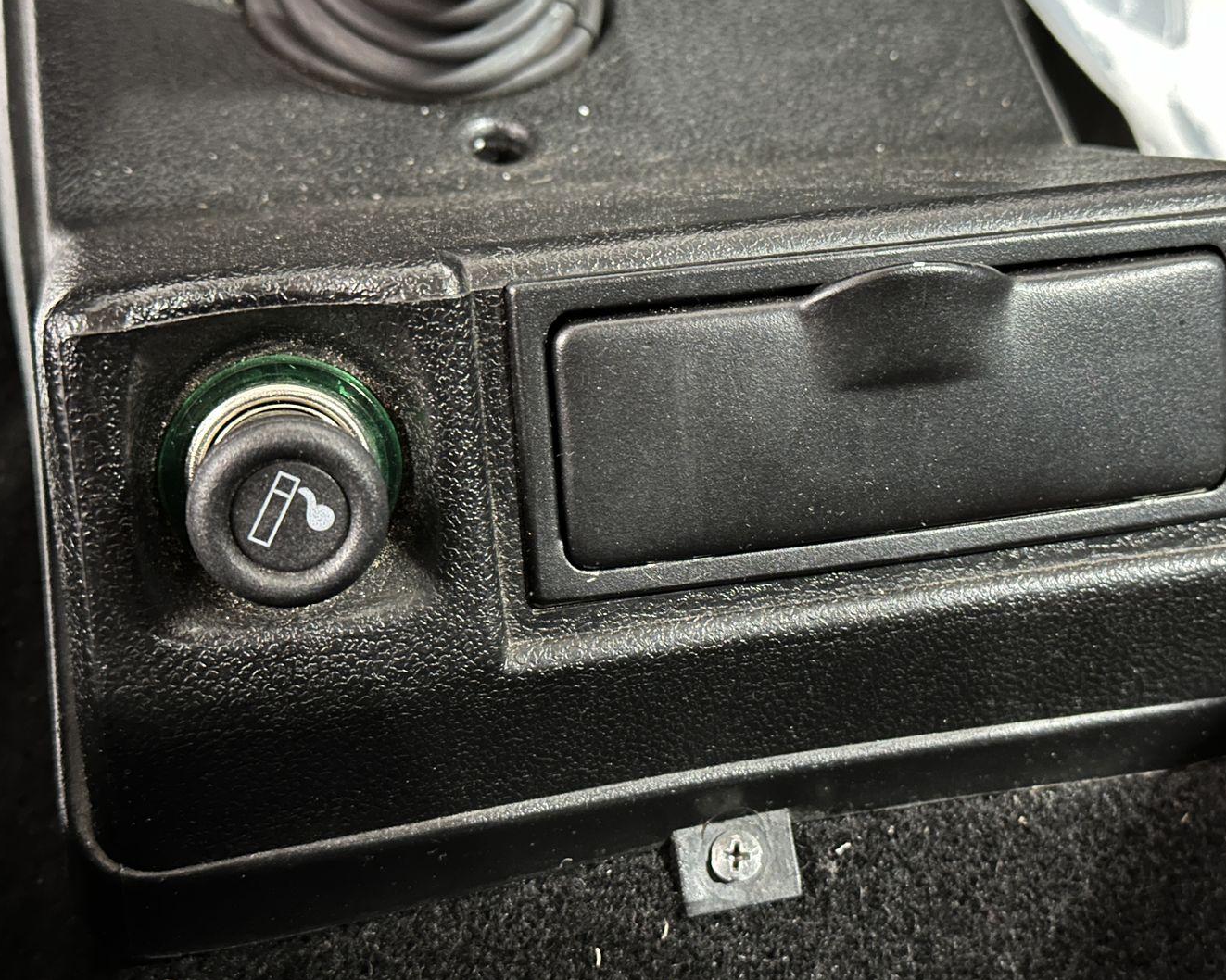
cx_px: 662
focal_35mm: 51
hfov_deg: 36.6
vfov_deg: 29.7
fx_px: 1850
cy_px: 484
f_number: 1.78
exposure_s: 1/9
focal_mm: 6.86
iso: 500
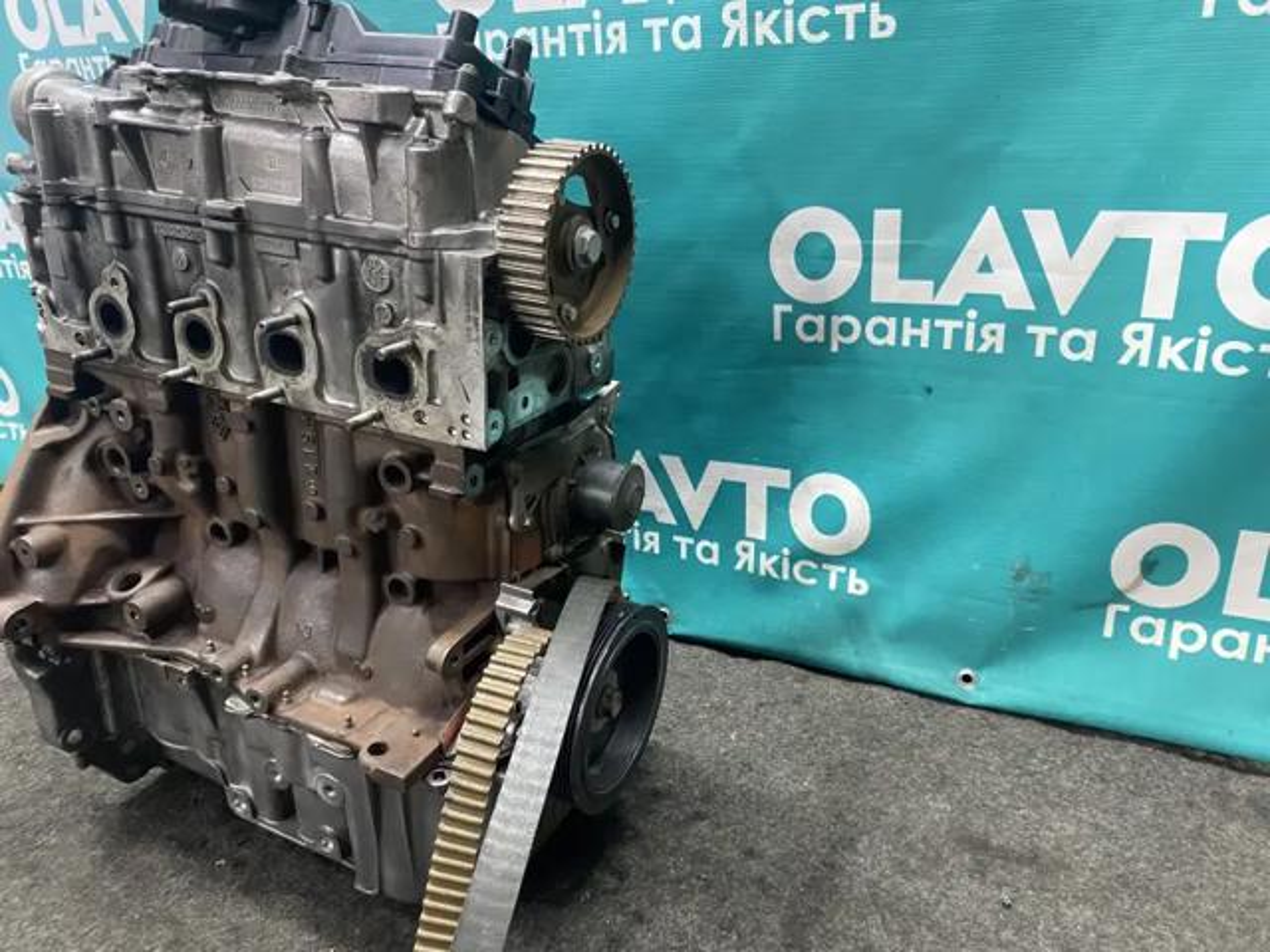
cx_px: 635
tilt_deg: -24.2
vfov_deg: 53.1
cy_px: 476
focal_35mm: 26
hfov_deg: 67.3
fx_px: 954
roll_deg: +1.9
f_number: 1.8
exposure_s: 1/33
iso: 400
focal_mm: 4.25
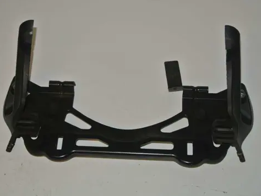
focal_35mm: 71
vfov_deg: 20.7
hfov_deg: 27.4
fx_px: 536
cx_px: 123
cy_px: 98
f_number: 5.3
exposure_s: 1/60
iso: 200
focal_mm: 24.4
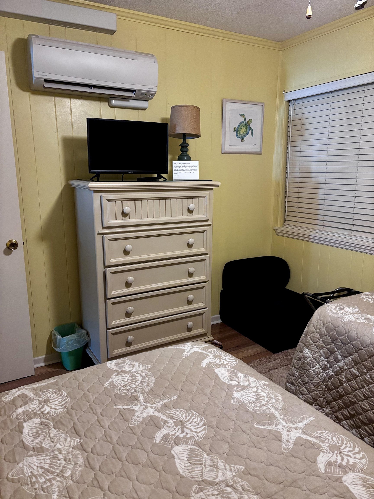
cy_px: 250
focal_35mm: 26
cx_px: 187
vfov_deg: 67.3
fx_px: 375
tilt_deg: -12.4
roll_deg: -0.6
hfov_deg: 53.1
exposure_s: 1/40
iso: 400
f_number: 1.6
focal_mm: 5.96
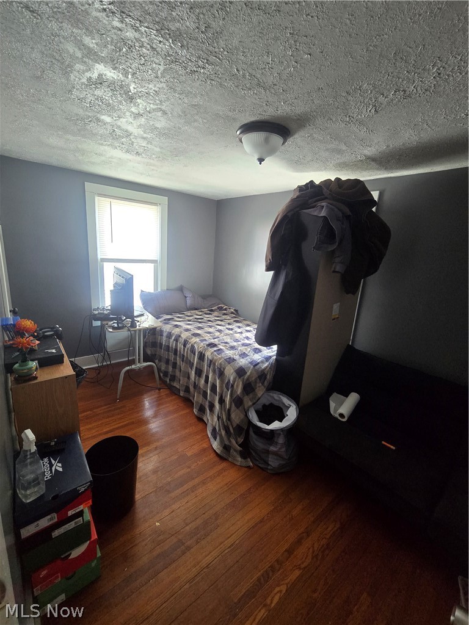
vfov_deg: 106.2
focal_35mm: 13
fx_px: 235
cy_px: 312
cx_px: 234
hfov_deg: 89.9
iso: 400
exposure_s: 1/60
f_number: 2.2
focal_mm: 2.2
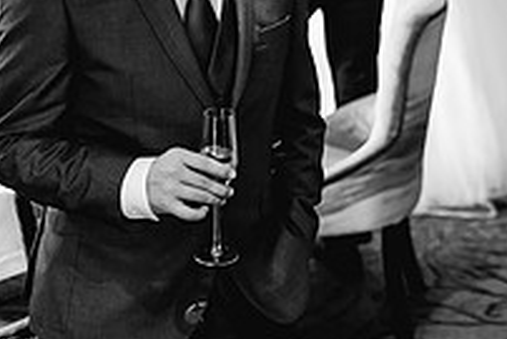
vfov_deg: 12.3
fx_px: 1550
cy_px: -19
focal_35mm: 110
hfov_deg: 17.9
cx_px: 572
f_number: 1.4
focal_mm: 35
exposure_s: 1/250
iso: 1250
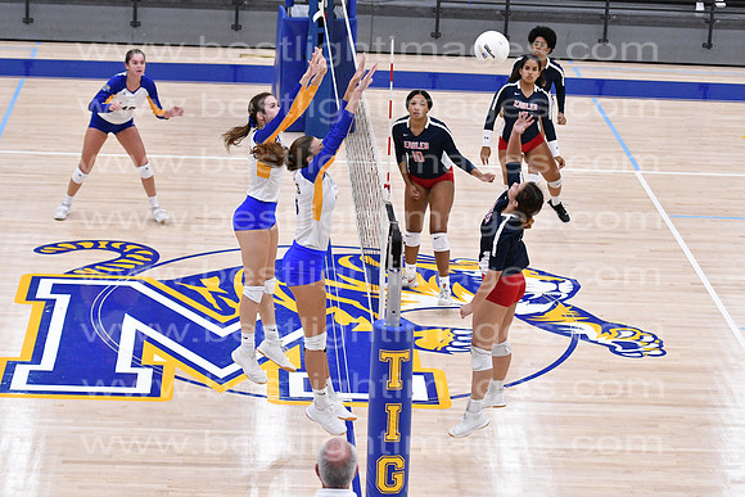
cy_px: 248
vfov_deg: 13.0
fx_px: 2173
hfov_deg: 19.5
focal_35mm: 105
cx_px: 372
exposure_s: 1/1000
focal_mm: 70
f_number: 3.2
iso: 6400
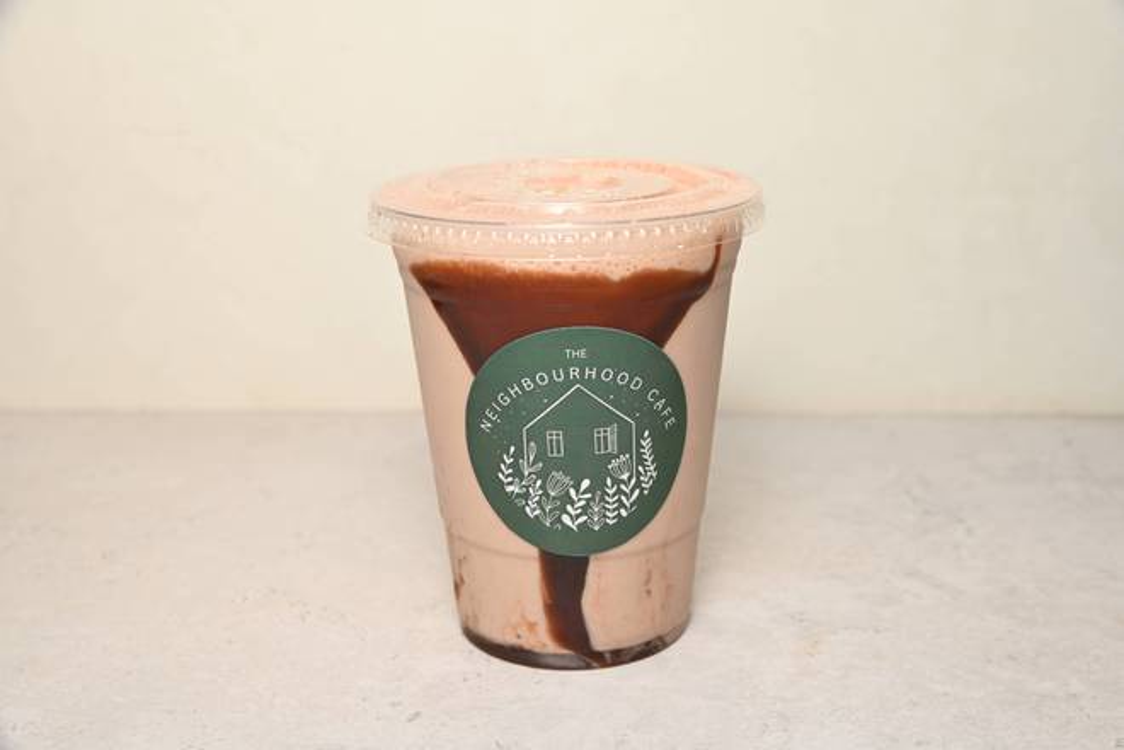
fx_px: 1748
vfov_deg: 24.2
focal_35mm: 56
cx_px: 562
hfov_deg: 35.6
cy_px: 375
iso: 100
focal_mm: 56
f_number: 8
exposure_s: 1/160
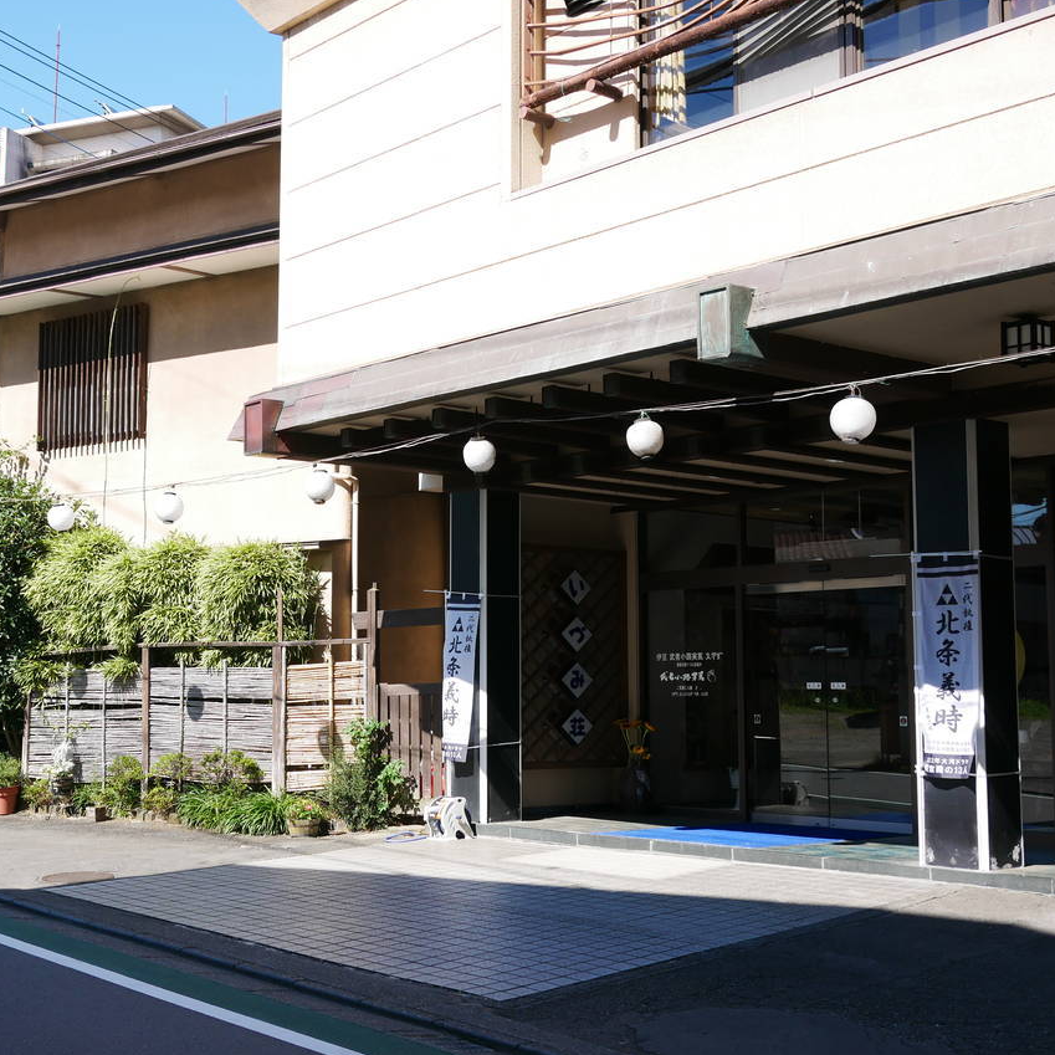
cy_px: 534
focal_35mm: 50
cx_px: 322
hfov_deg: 33.6
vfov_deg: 34.0
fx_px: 1724
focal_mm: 20
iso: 200
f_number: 4
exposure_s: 1/640
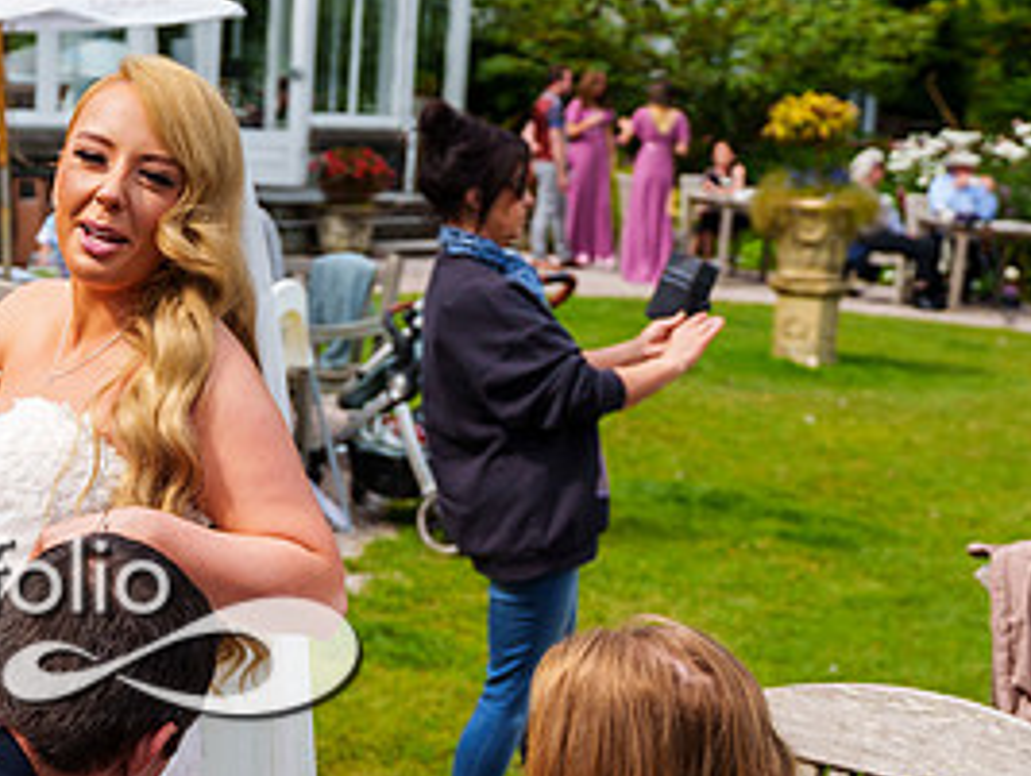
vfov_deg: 20.7
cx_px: 187
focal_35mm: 71
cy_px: 548
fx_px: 2118
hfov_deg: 26.8
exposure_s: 1/5000
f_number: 3.5
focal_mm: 29
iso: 320
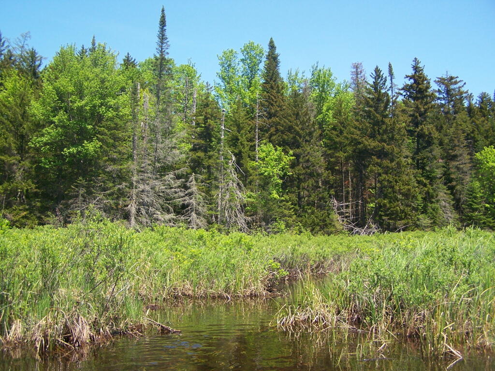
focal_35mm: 38
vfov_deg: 37.7
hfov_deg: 49.0
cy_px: 186
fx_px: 543
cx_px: 248
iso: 80
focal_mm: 6.3
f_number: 2.8
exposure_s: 1/640
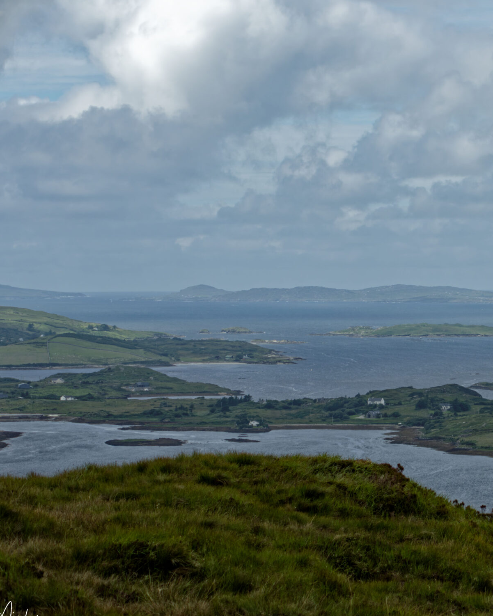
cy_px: 319
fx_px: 3064
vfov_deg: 11.5
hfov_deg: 9.1
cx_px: 492
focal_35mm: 168
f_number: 8
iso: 250
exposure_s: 1/1000
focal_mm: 70
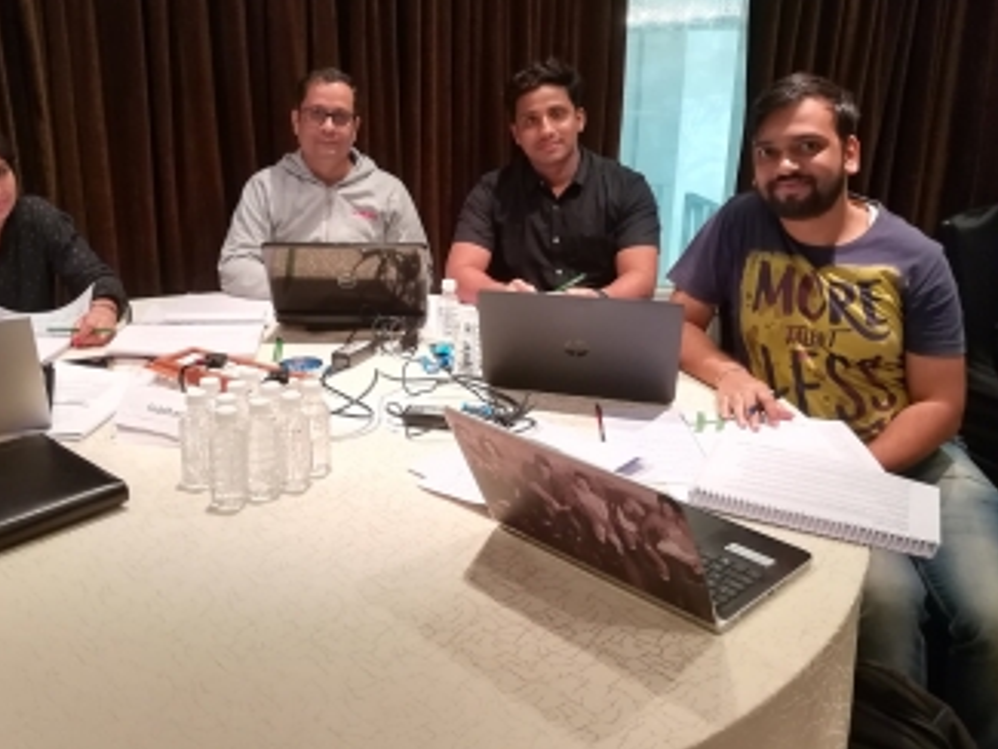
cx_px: 387
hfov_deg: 56.3
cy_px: 335
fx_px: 923
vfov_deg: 44.1
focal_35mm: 32
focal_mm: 3.83
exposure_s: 1/20
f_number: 2.2
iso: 500
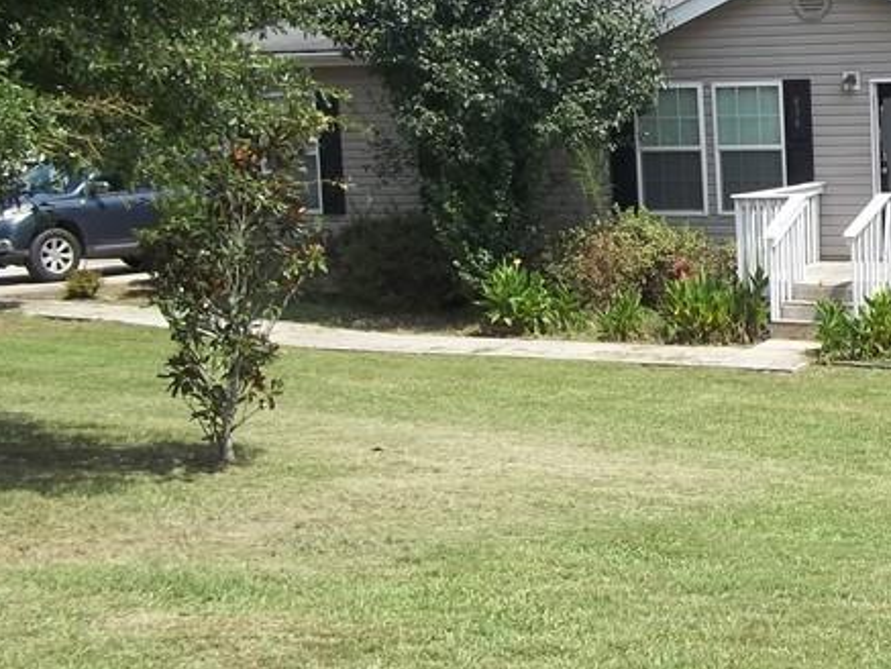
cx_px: 968
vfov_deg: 19.6
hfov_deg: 24.3
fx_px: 1931
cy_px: 247
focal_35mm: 75
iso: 64
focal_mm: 5.7
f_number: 8.8
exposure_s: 1/100
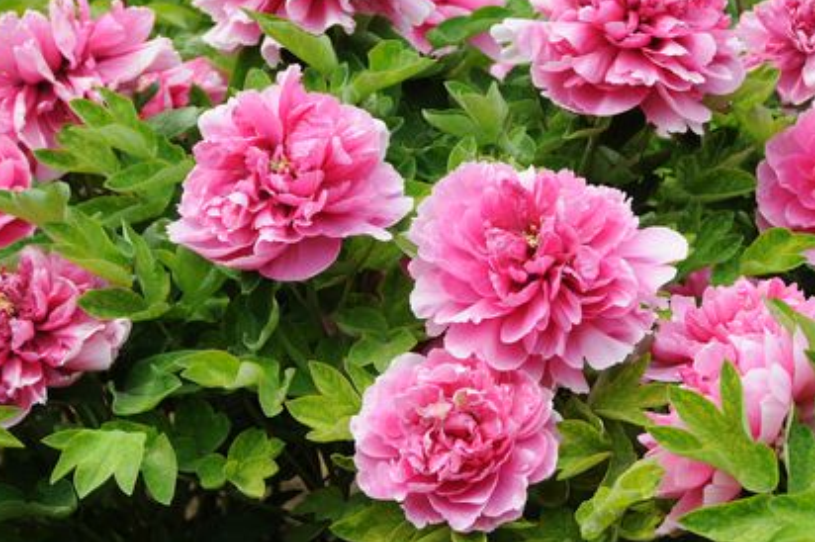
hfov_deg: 11.5
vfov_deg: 7.7
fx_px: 4049
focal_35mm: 179
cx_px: 504
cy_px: 242
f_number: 7.1
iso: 200
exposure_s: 1/200
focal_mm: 82
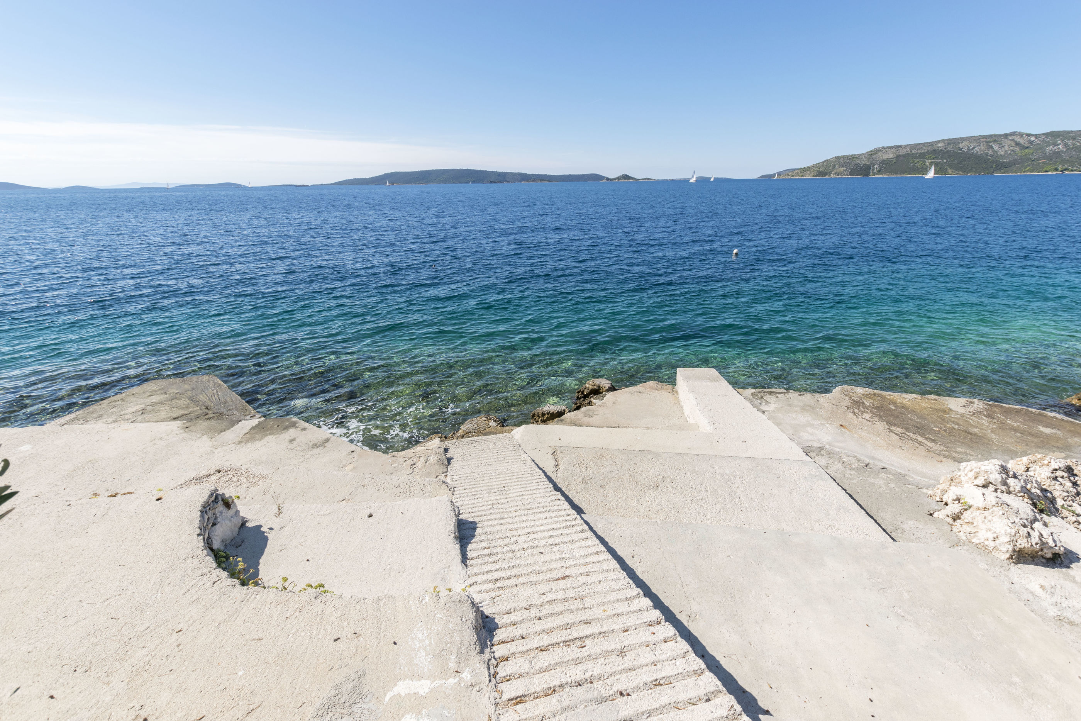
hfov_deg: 100.4
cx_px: 540
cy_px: 360
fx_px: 450
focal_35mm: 15
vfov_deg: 77.3
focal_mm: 10
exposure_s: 1/500
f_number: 8
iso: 100
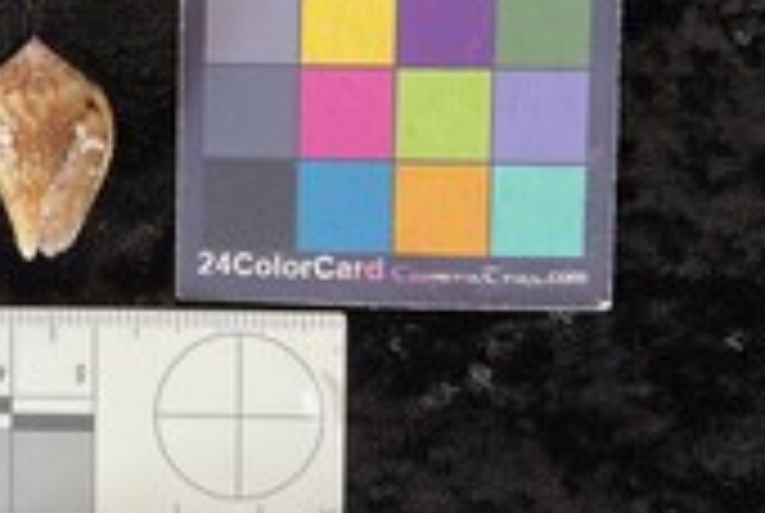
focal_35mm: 62
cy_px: 20
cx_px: 0
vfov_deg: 21.4
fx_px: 1320
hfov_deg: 30.1
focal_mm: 3
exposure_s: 1/100
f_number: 1.8
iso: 32
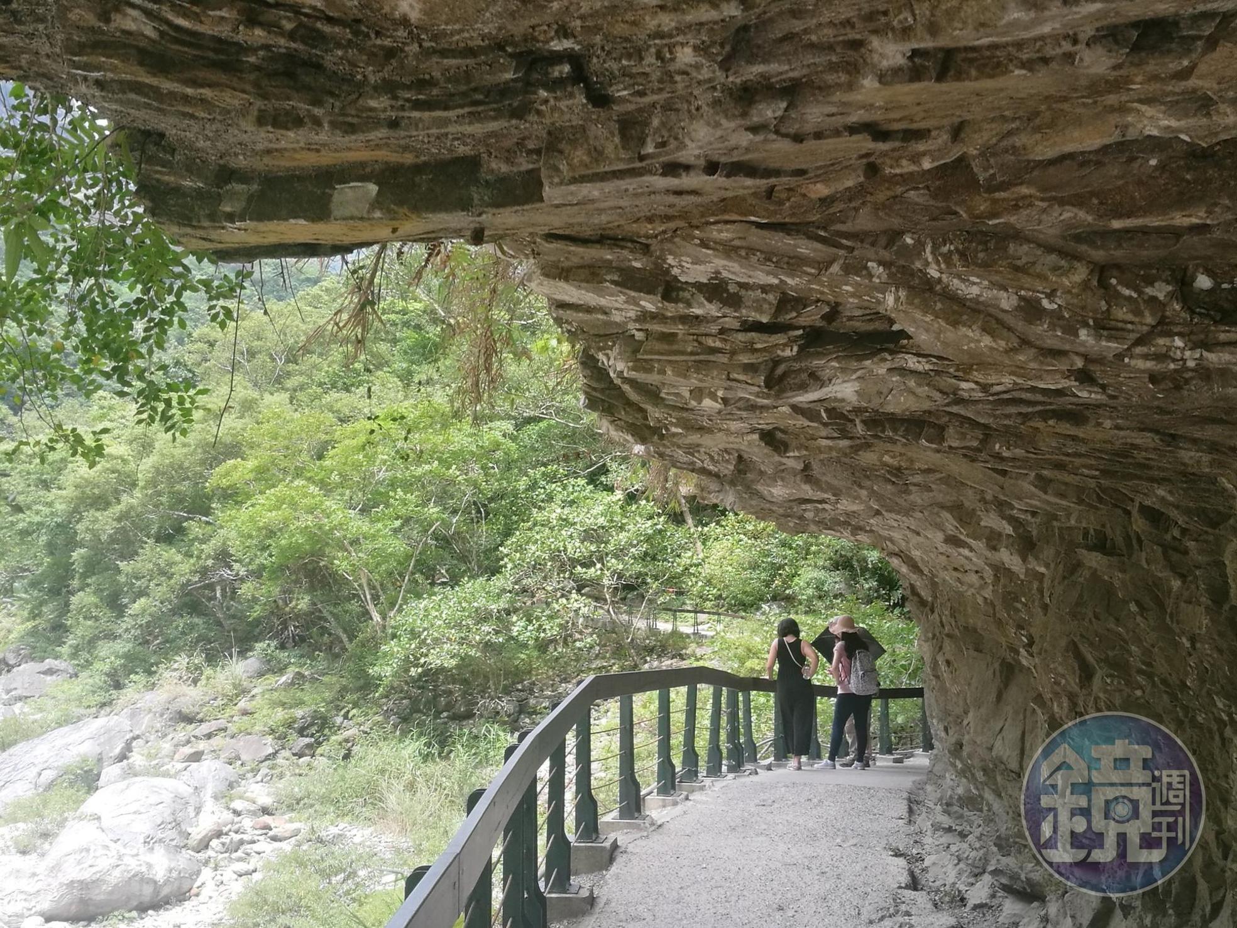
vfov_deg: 35.1
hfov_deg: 45.8
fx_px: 1465
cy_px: 464
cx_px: 618
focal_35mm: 41
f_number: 2.2
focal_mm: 4.5
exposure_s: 1/100
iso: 80
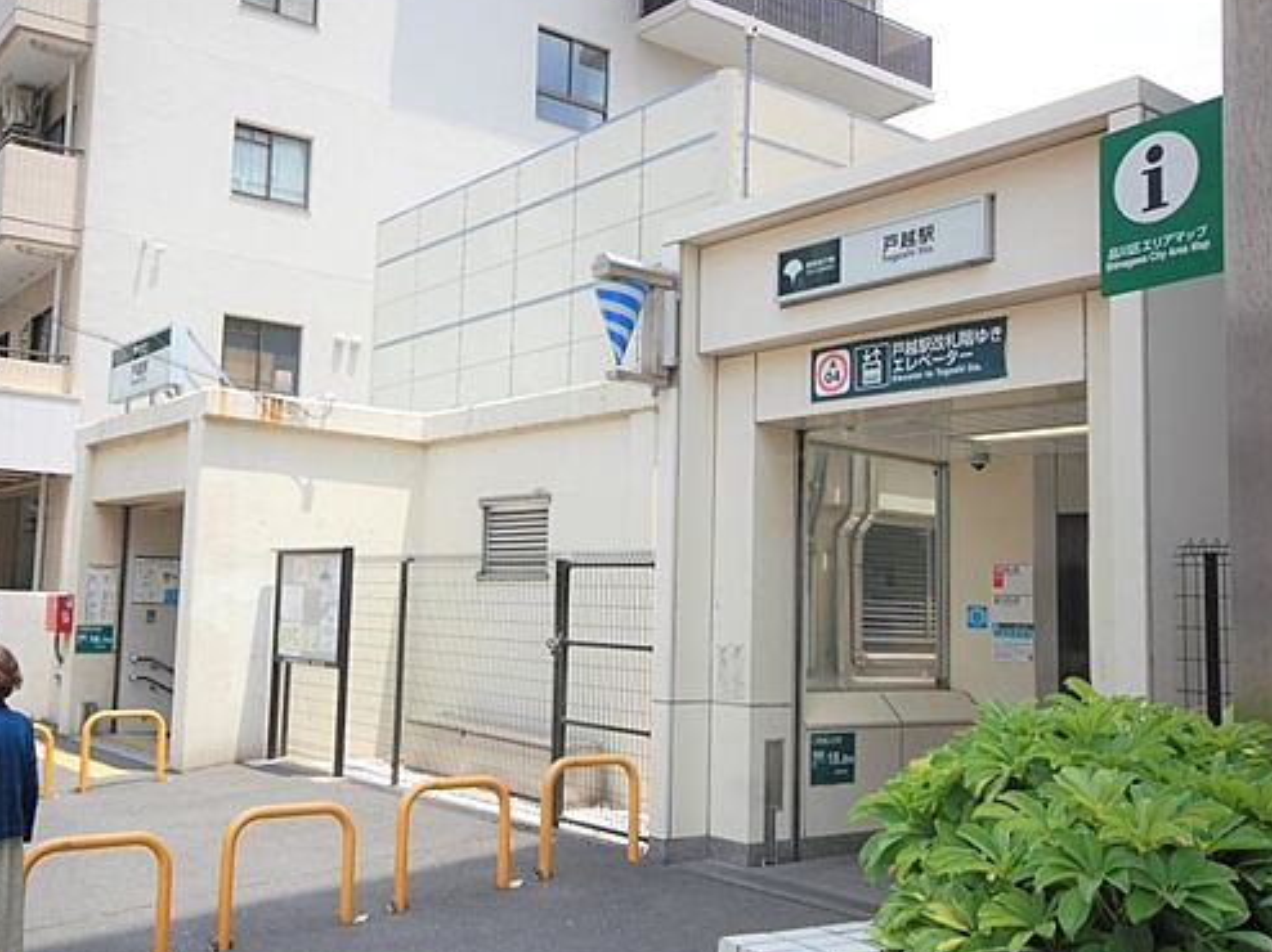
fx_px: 1285
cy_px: 473
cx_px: 507
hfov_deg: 52.3
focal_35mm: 35
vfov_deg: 40.7
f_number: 8
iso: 200
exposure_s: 1/250
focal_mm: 20
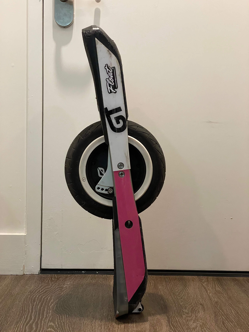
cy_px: 166
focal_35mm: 52
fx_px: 499
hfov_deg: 28.0
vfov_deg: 36.8
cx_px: 124
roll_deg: -0.5
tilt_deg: -1.3
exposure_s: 1/60
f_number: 2
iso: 400
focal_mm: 6
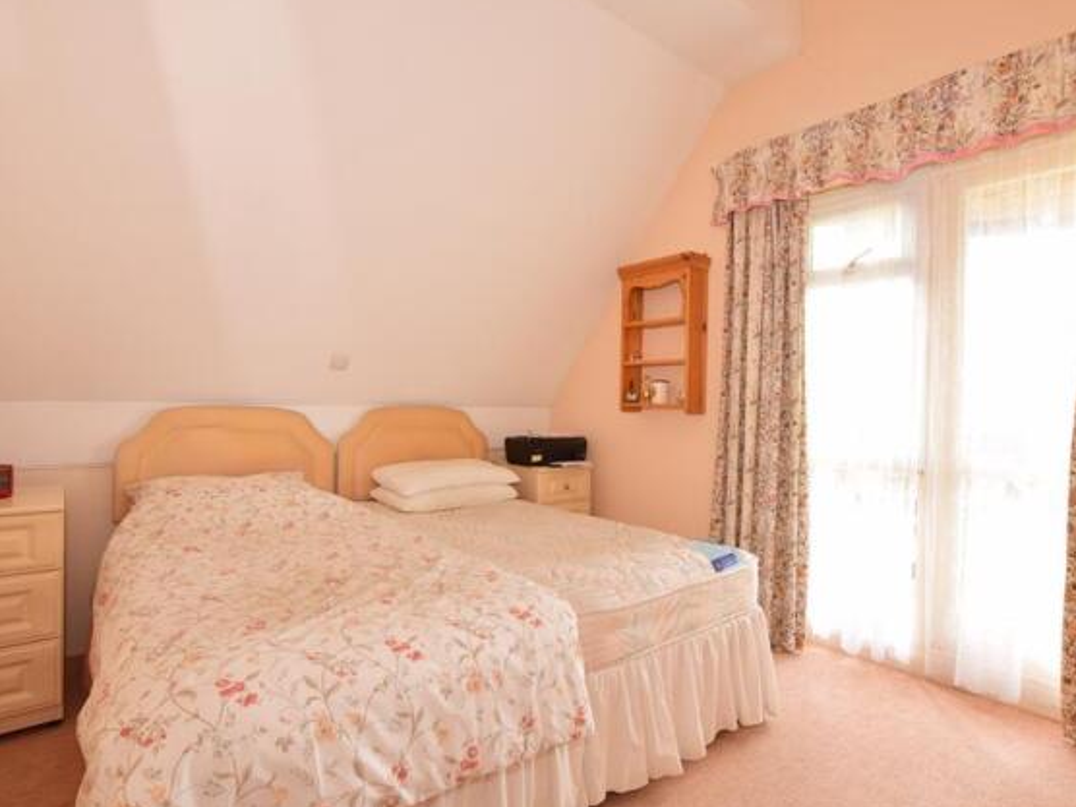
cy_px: 402
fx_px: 528
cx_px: 538
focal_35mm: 17
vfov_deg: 74.7
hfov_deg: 91.0
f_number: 20
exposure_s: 1/1.6
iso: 400
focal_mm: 10
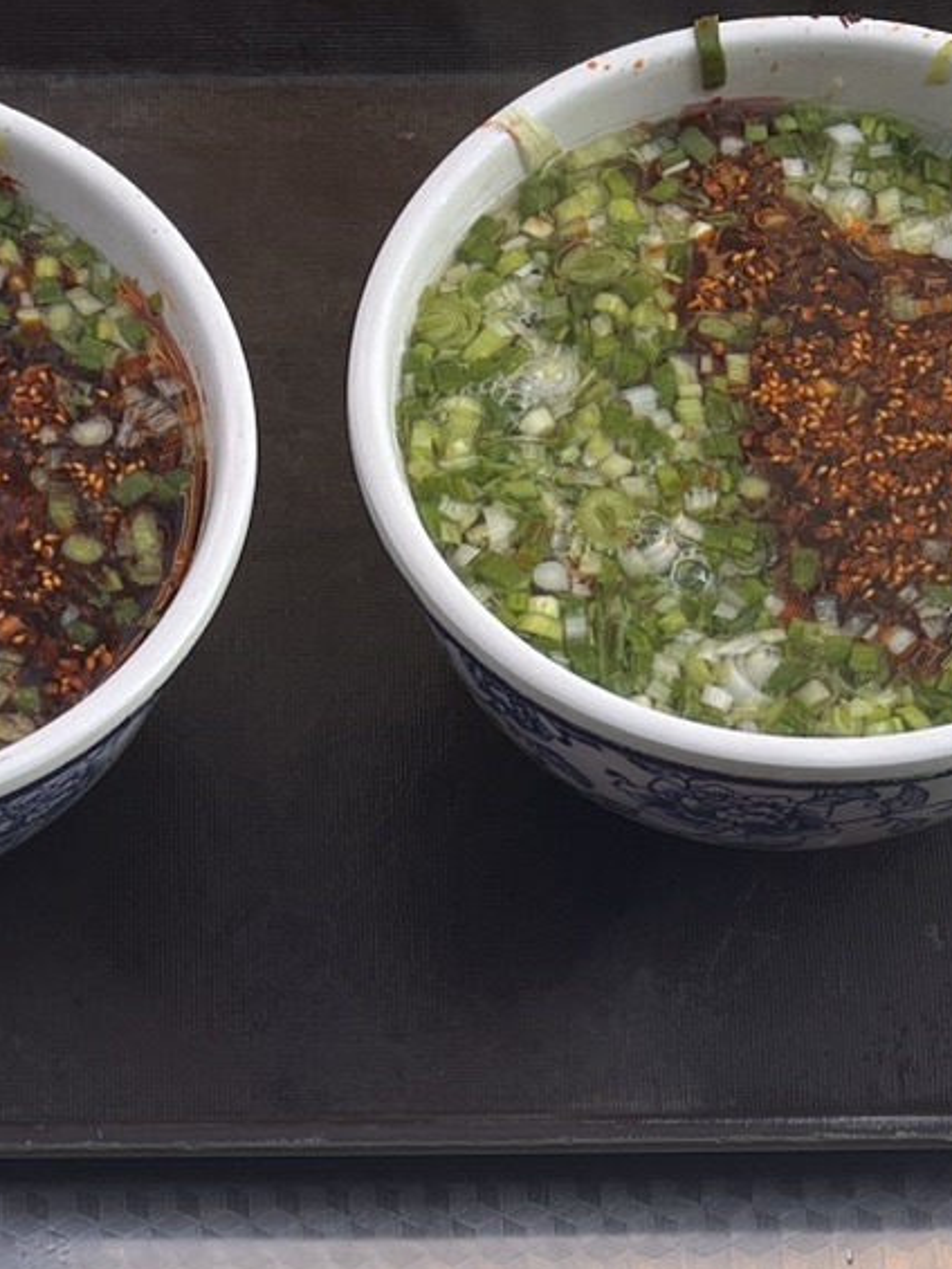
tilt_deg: -72.6
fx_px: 3372
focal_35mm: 92
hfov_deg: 16.0
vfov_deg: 18.5
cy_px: 1983
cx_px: 191
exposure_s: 1/880
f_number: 1.5
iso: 50
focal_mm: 5.7
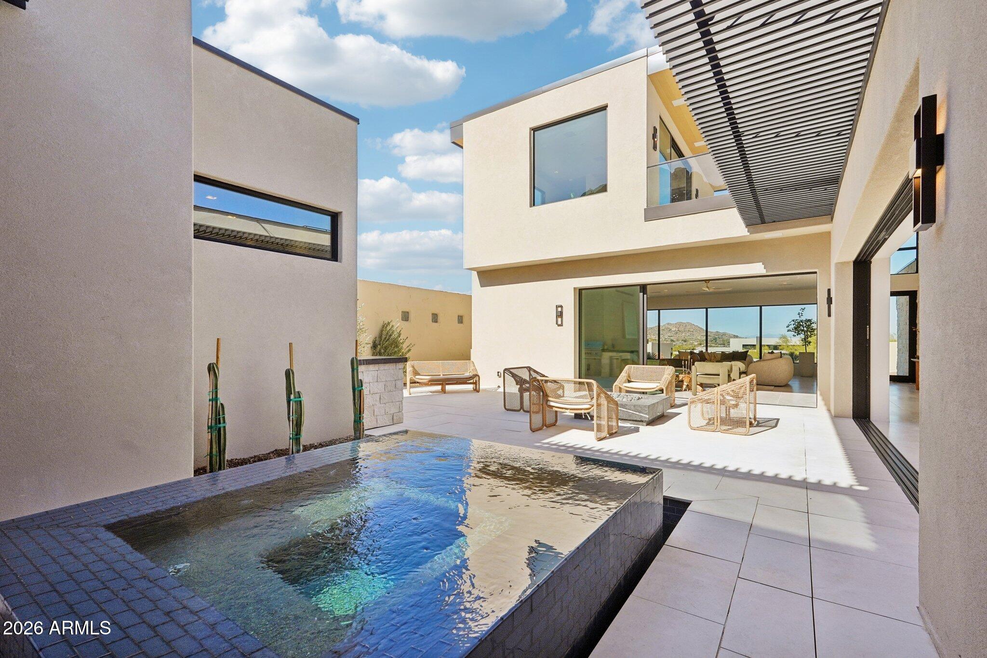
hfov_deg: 96.7
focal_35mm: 16
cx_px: 494
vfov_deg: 73.7
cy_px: 329
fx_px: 439
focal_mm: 16
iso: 400
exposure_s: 1/800
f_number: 8
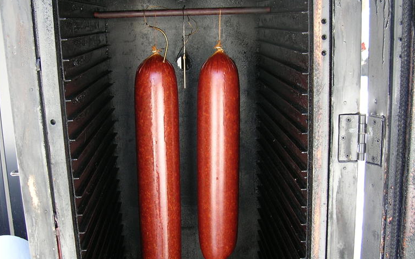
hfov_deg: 44.4
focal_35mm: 45
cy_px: 158
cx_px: 204
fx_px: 509
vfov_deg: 28.5
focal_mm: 6
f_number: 2.7
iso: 50
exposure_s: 1/49.4
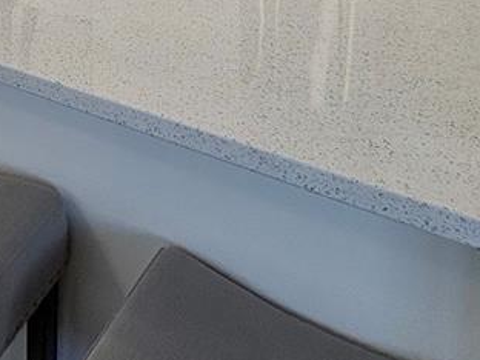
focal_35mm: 46
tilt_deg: -0.5
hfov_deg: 38.1
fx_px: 638
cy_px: -208
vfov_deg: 23.6
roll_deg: -0.5
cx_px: 38
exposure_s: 1/120
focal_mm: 2.22
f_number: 2.2
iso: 125
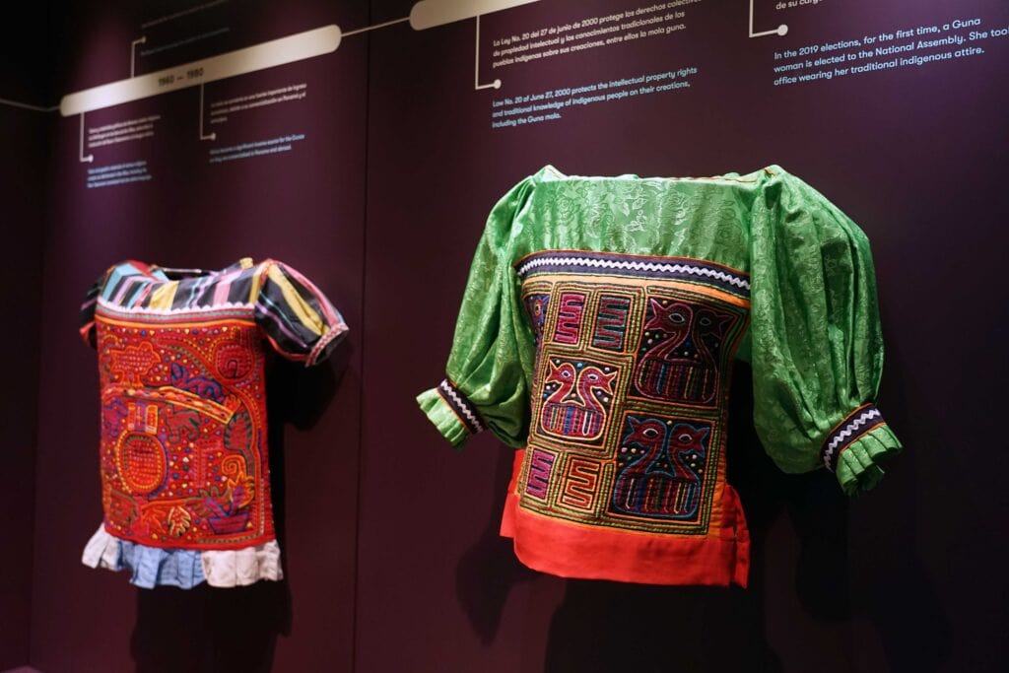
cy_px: 336
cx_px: 504
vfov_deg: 41.1
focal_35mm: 32
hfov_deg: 58.7
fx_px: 897
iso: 1250
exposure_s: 1/25
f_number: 4
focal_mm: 32
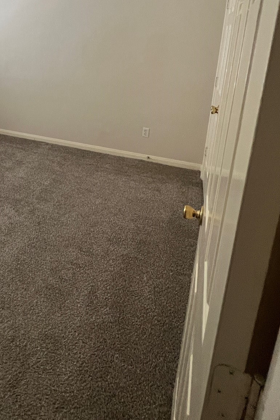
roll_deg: -0.4
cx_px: 40
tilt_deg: -13.1
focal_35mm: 24
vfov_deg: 69.2
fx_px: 280
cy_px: 108
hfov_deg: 48.8
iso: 250
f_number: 1.8
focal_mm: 1.57
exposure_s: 1/66
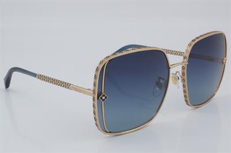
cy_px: 76
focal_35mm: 75
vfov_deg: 18.2
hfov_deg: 27.0
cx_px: 116
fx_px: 481
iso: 100
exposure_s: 1/4
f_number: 32
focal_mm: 50
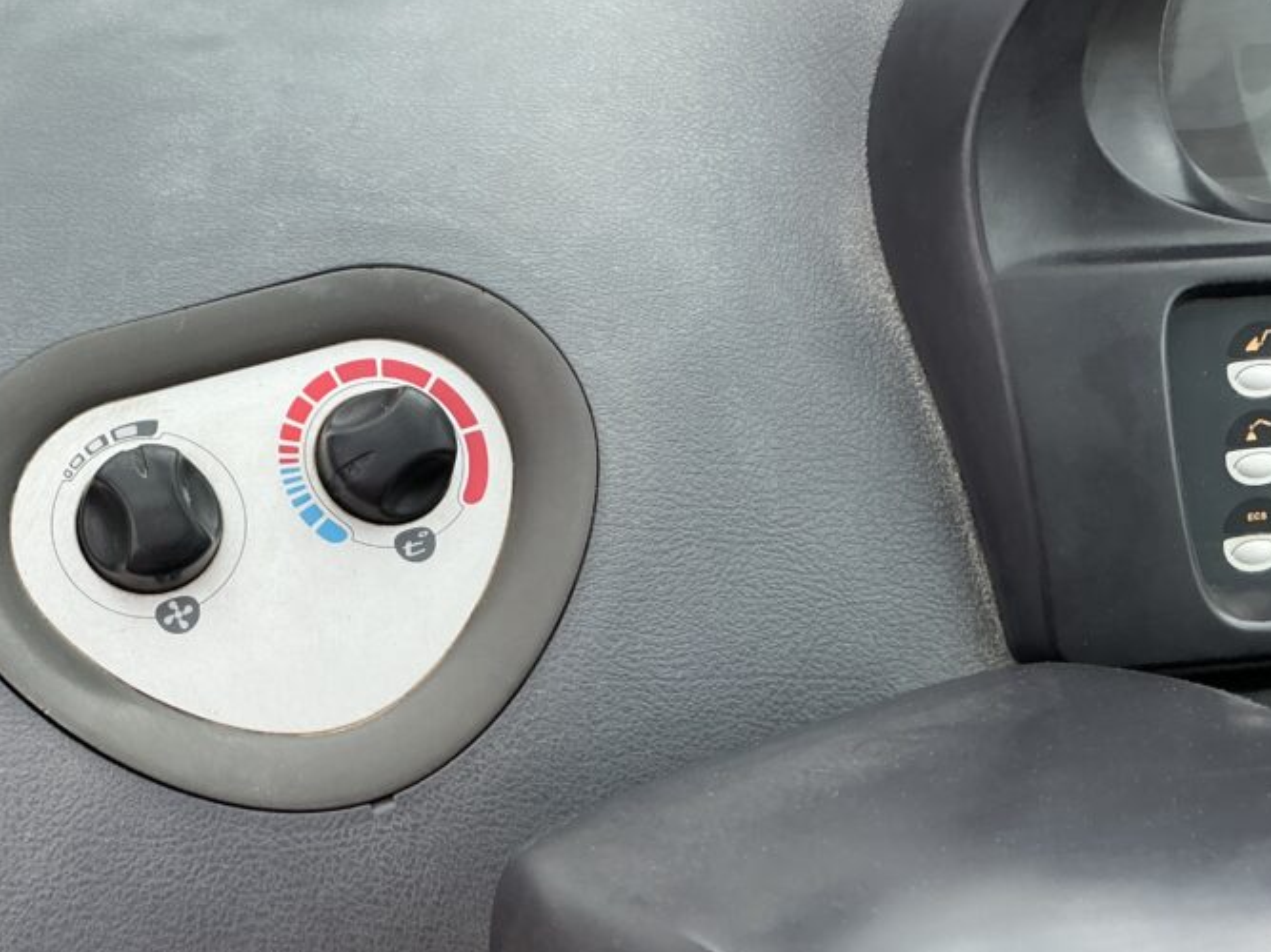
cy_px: 417
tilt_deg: -43.2
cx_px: 320
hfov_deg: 42.5
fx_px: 1579
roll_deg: -3.1
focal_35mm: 43
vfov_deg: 33.5
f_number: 1.8
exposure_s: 1/239
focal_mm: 3
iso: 20
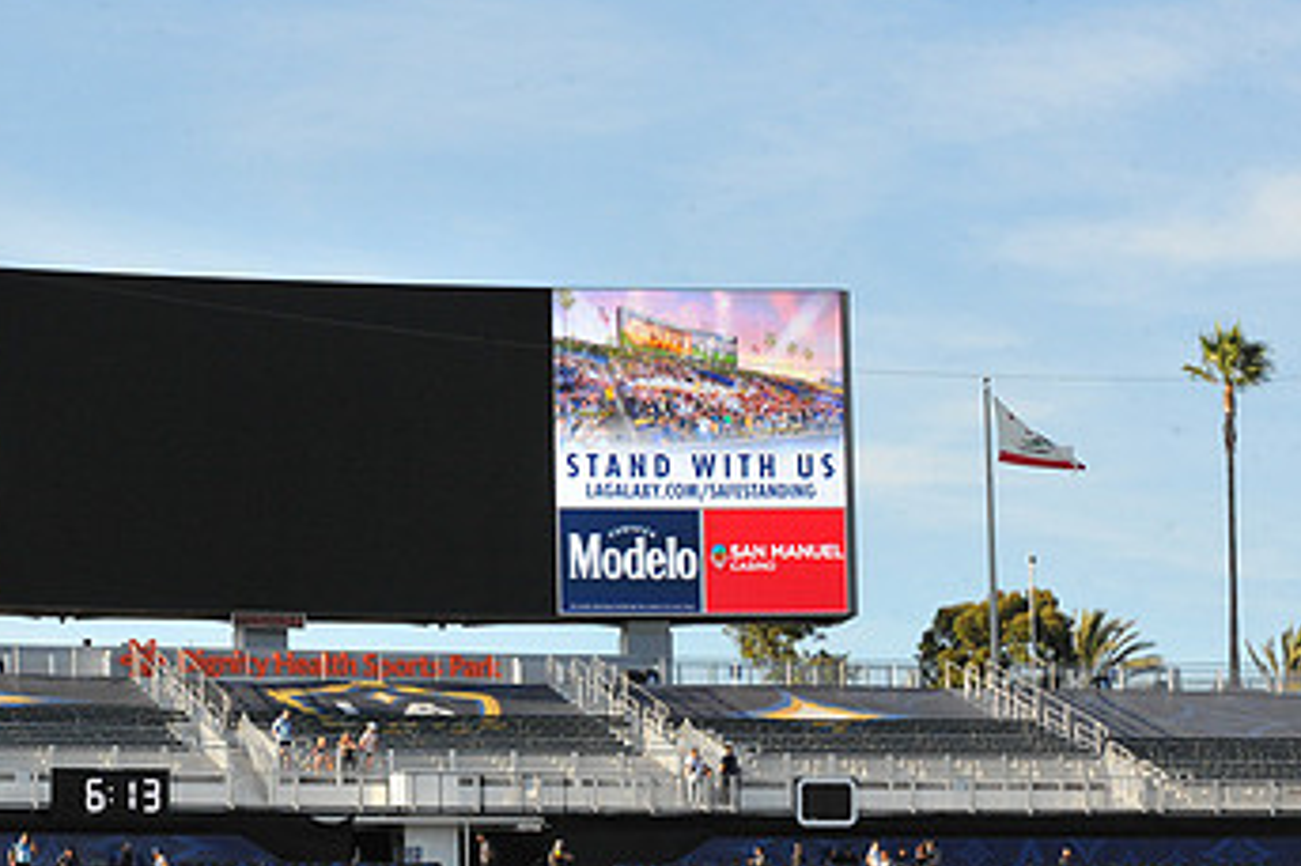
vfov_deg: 10.1
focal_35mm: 135
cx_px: 340
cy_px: 401
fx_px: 4876
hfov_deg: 15.1
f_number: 14
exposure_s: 1/800
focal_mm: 80
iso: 1600
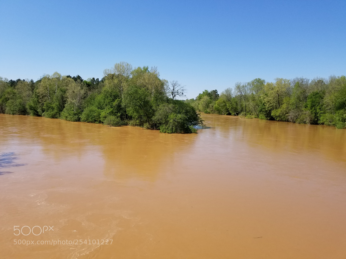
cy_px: 130
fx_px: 260
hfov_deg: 67.3
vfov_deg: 53.1
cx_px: 173
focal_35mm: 26
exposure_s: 1/2720
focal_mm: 4.25
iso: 50
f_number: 1.7
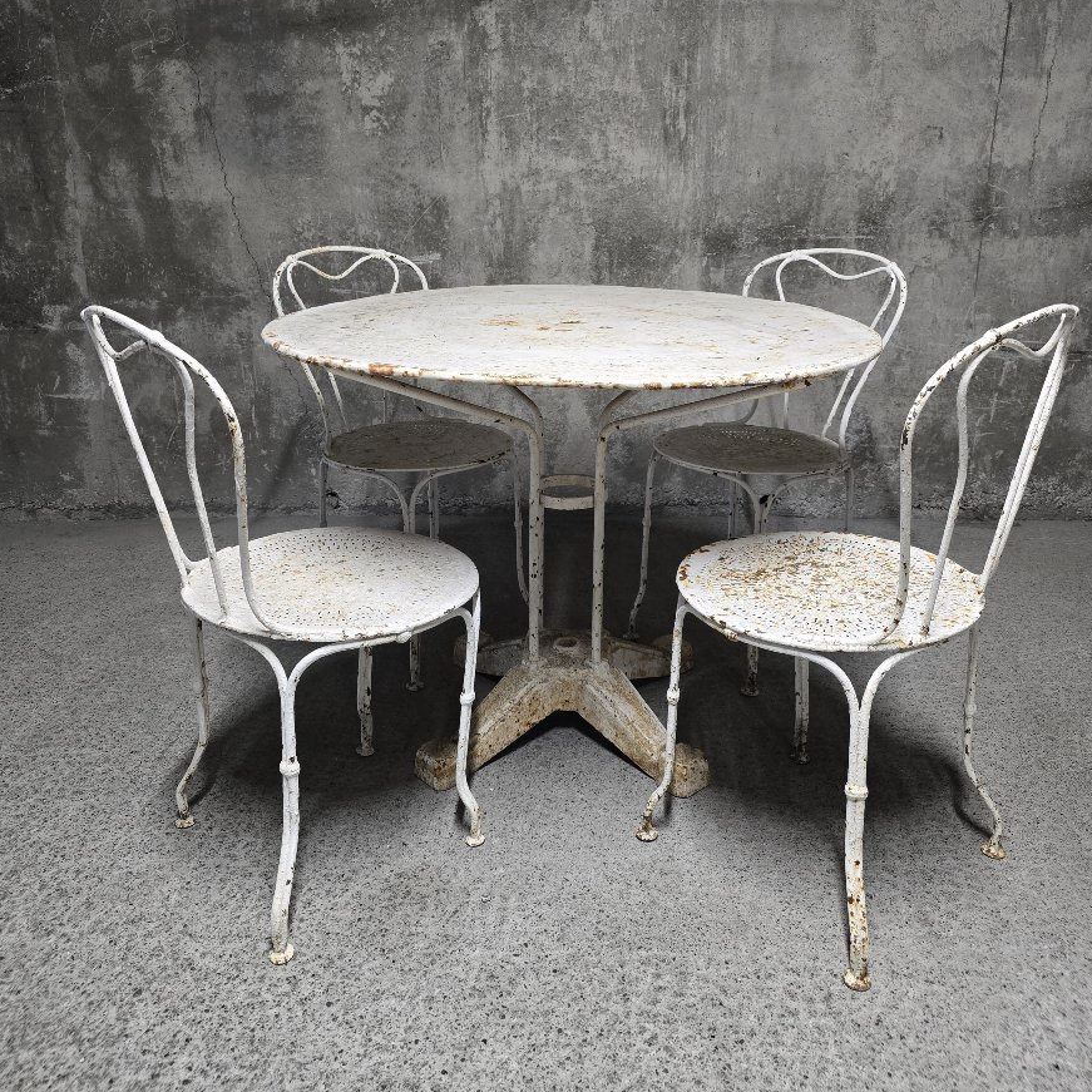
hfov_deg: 57.3
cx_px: 560
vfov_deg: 56.9
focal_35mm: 28
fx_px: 999
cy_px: 445
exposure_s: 1/100
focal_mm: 6.3
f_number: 1.7
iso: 500
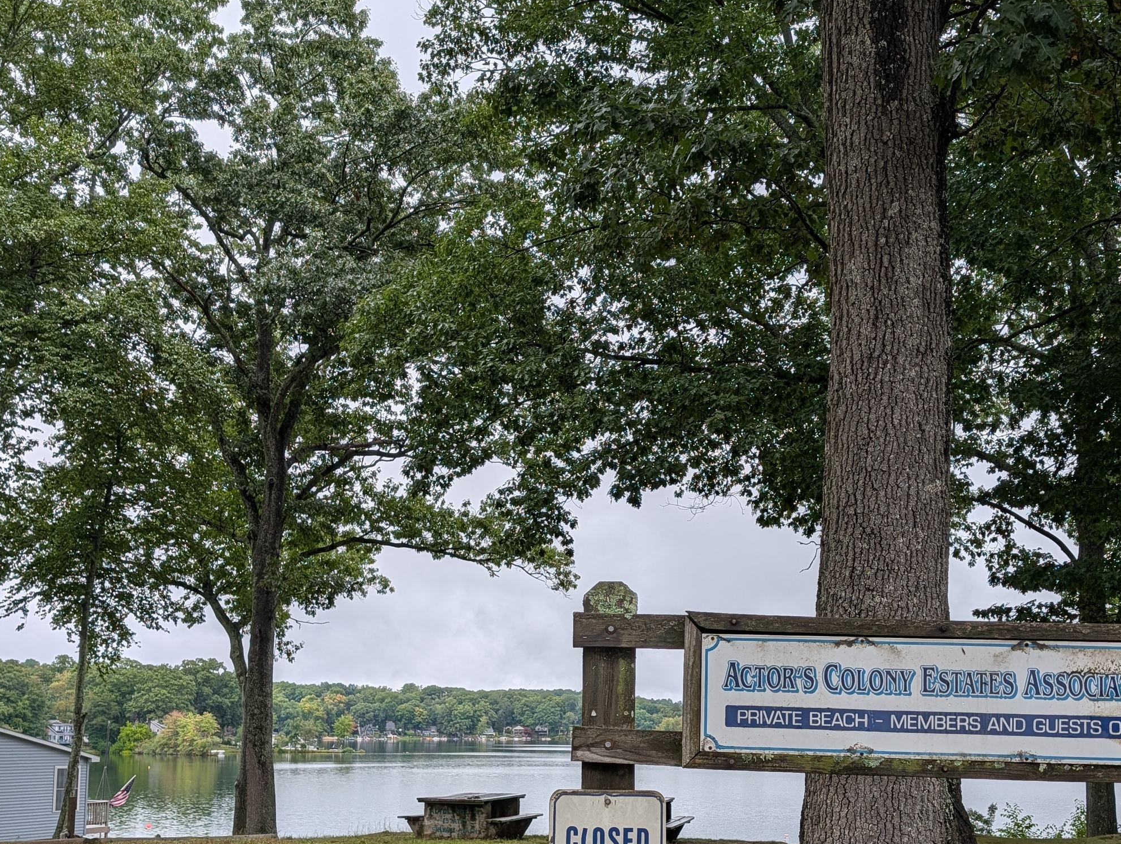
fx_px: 1200
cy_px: 612
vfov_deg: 38.0
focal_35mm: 37
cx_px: 598
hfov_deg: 50.0
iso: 17
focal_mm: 6.9
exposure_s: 1/641
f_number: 1.68
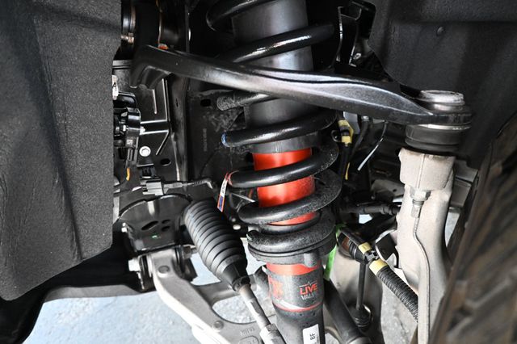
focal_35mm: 24
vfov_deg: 53.1
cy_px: 172
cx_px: 258
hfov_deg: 73.8
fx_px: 344
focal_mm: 16
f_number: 3.5
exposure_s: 1/125
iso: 2800
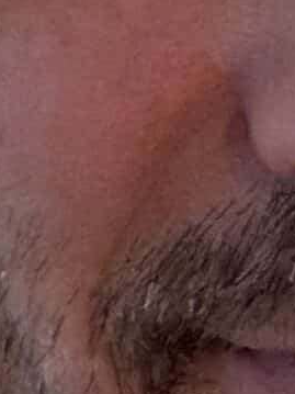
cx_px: 327
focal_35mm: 214
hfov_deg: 6.9
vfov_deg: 9.2
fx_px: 2433
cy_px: -21
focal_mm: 2.71
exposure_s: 1/20
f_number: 1.9
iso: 500
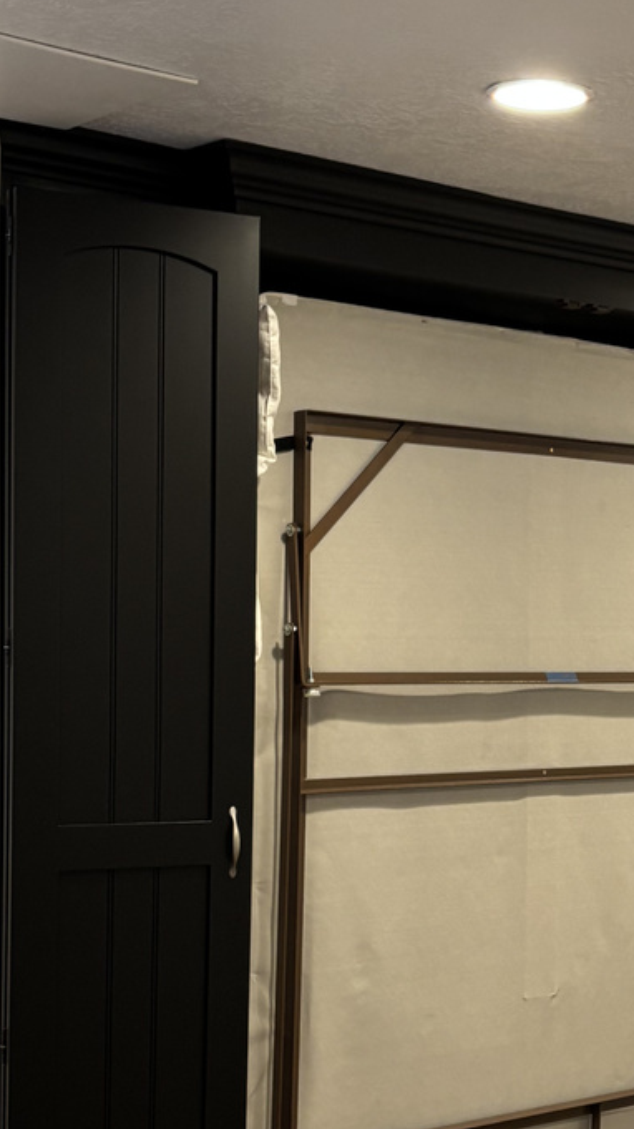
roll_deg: -1.5
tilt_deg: -3.3
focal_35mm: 64
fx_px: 1915
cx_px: 513
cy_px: 760
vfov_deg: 32.5
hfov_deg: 18.6
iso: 160
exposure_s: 1/60
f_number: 1.6
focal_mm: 5.96
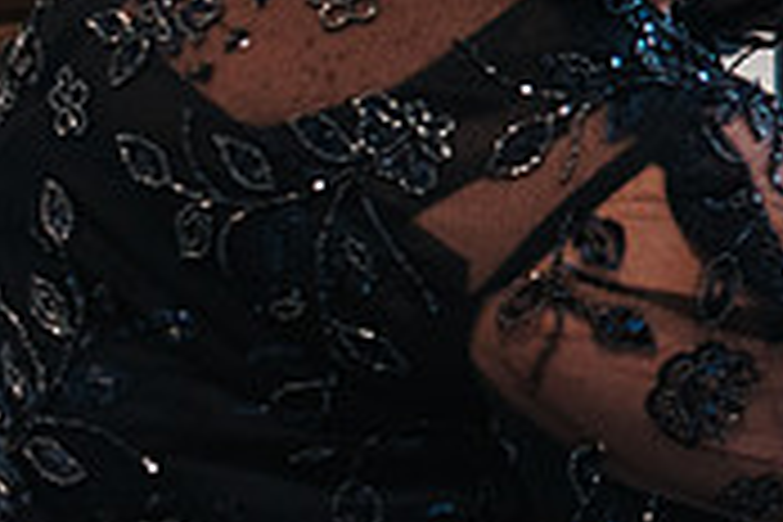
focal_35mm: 117
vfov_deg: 11.5
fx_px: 2545
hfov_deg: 15.6
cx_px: 1300
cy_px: -119
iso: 1000
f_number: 4
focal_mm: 35
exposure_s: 1/125
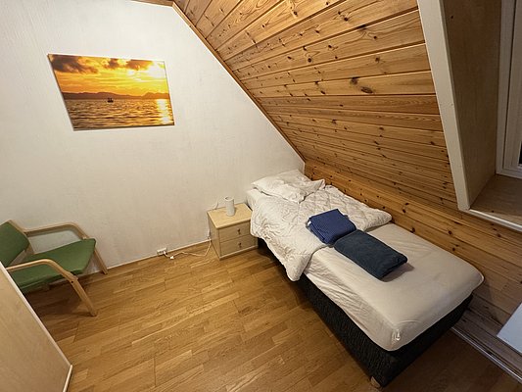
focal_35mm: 14
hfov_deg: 102.1
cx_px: 261
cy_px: 196
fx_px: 211
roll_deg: +0.7
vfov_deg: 85.7
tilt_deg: -24.7
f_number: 2.2
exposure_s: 1/50
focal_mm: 2.22
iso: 320
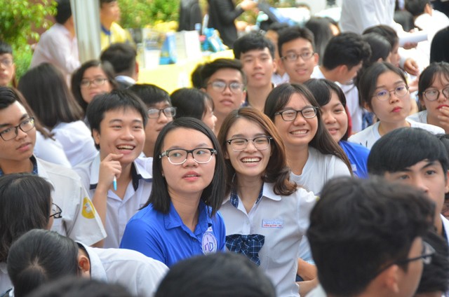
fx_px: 2091
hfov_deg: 12.3
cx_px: 224
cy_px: 148
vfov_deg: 8.1
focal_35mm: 168
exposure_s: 1/160
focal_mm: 112
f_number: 5.3
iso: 800
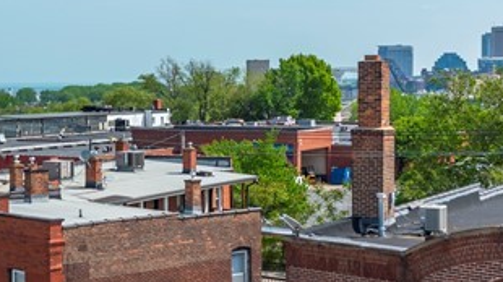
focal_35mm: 88
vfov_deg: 13.6
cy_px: 32
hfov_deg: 24.1
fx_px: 1173
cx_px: 196
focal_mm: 24
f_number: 9
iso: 200
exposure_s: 1/640
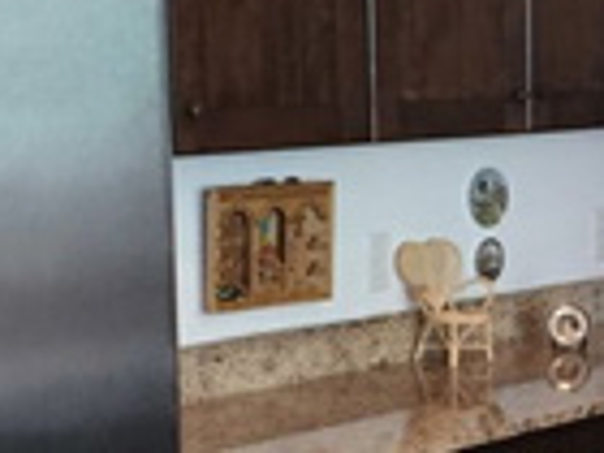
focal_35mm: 133
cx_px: 772
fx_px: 2321
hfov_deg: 14.3
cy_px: 418
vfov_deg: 11.1
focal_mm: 4.15
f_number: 2.2
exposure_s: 1/30
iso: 125
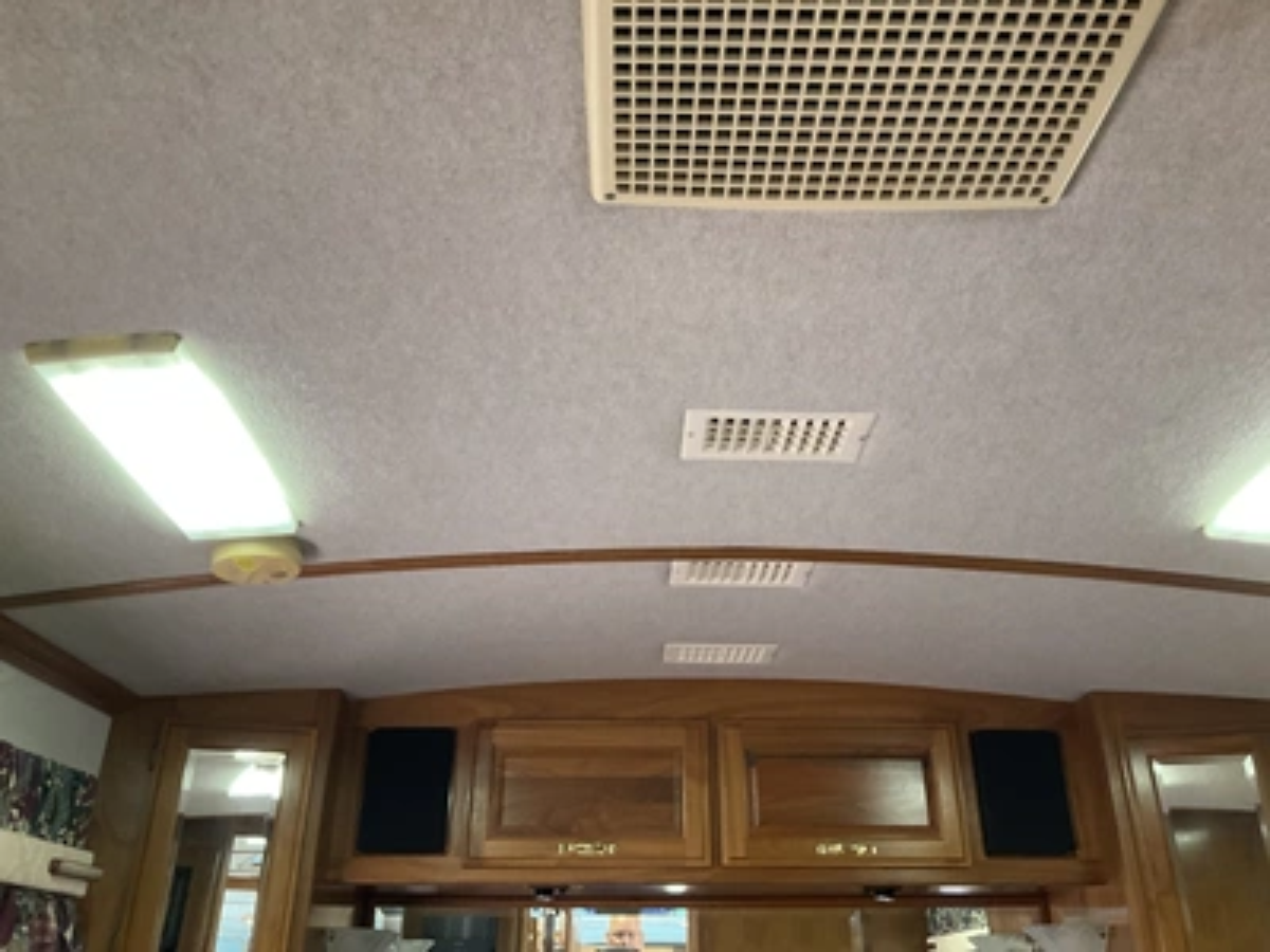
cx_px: 635
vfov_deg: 48.2
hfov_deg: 61.7
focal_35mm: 29
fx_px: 1064
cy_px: 476
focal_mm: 3
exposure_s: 1/60
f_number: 1.8
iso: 200
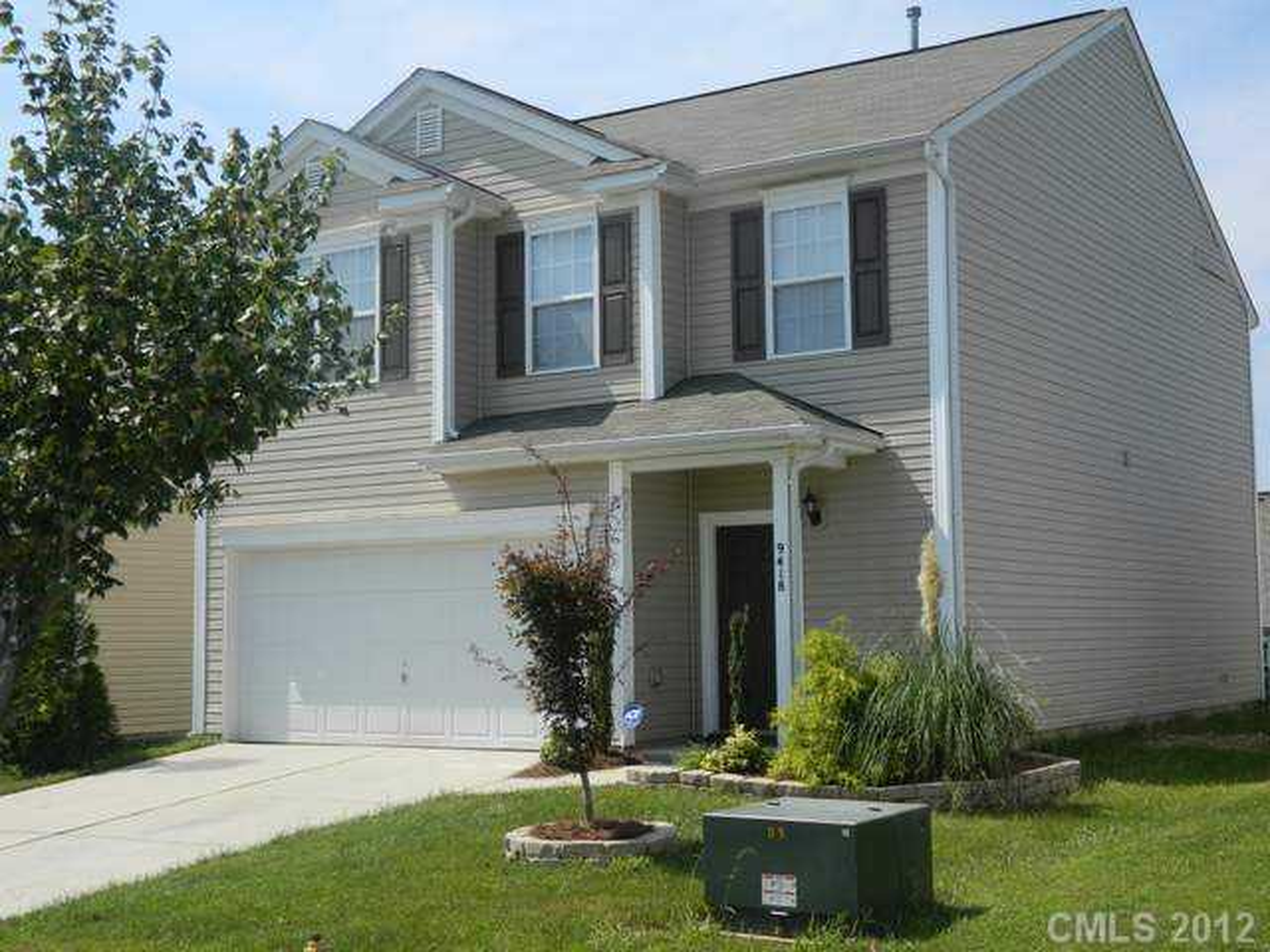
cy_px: 476
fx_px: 1724
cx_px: 635
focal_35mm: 47
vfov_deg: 30.9
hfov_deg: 40.4
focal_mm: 8.4
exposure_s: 1/800
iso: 80
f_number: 3.6
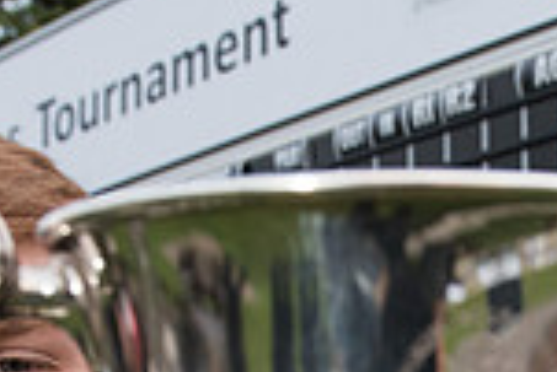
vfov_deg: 10.9
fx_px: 1812
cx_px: 486
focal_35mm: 117
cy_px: 677
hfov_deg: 17.3
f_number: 5
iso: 1000
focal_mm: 24
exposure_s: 1/160
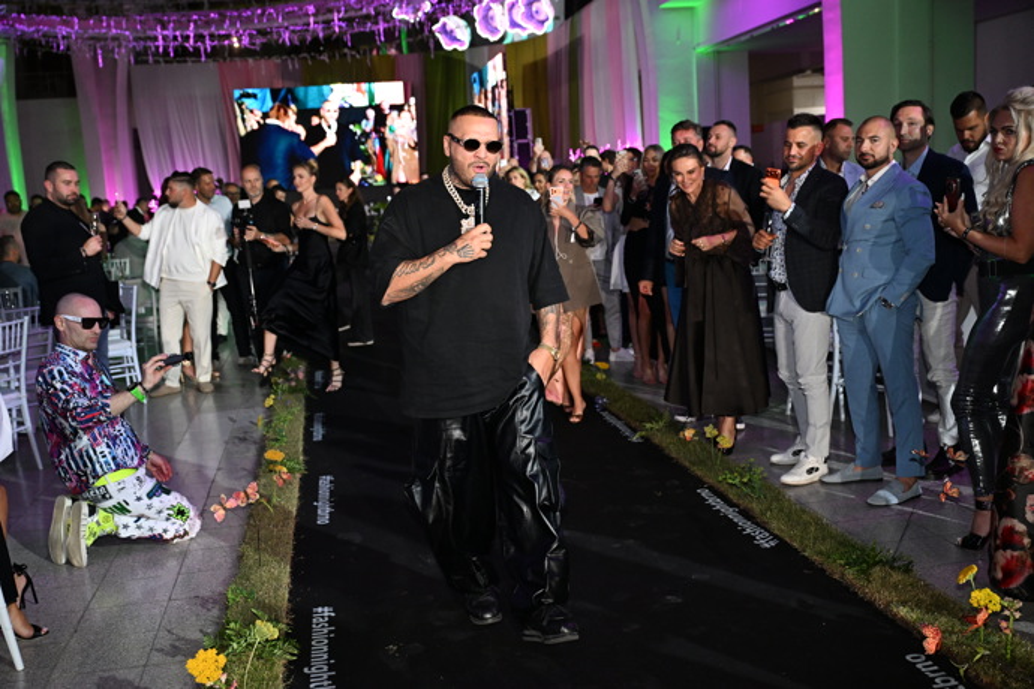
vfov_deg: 33.4
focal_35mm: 40
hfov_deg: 48.5
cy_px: 344
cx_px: 517
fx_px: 1149
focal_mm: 40
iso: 2500
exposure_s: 1/160
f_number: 4
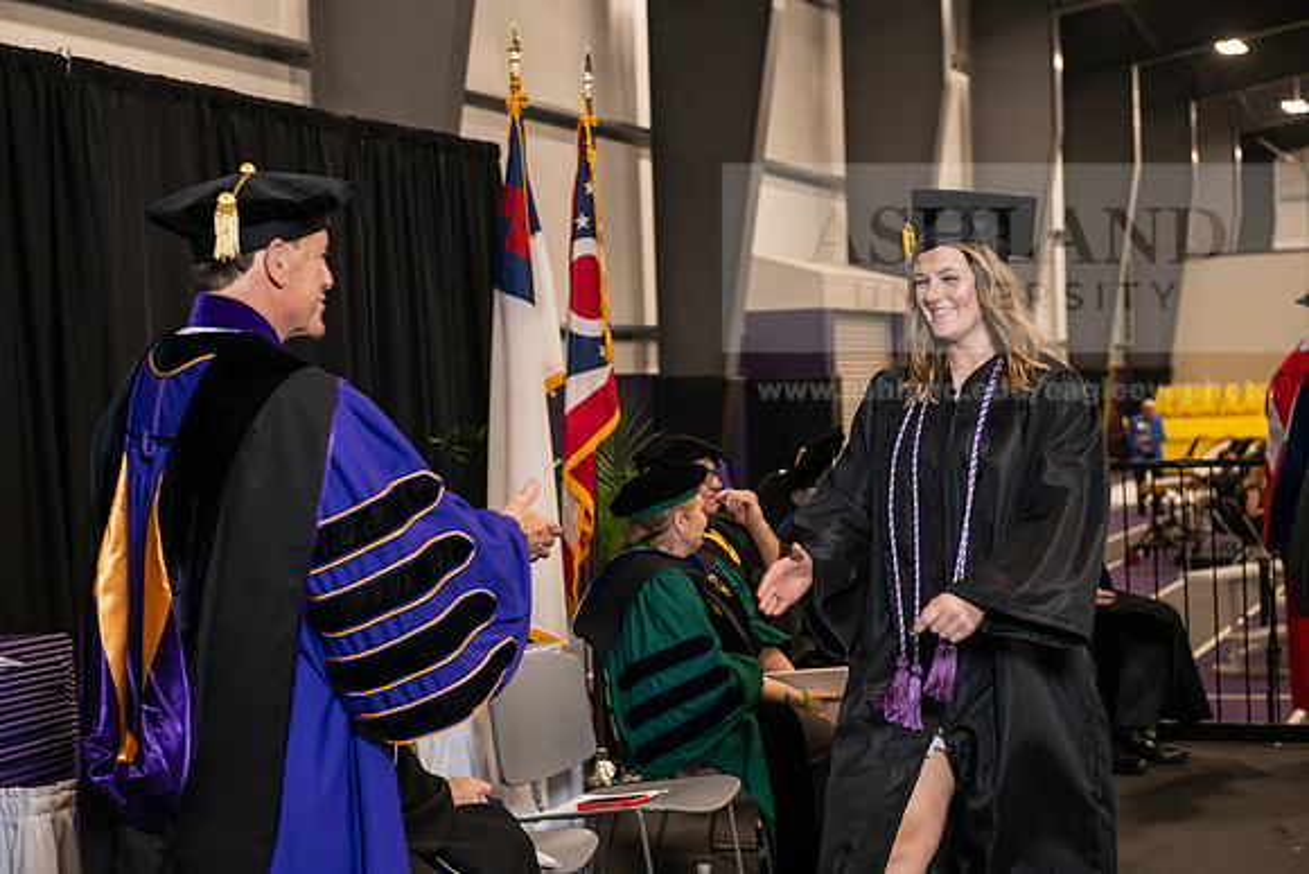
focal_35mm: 70
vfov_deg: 19.5
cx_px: 654
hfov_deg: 28.8
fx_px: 2546
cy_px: 437
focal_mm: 70
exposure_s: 1/125
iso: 1600
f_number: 5
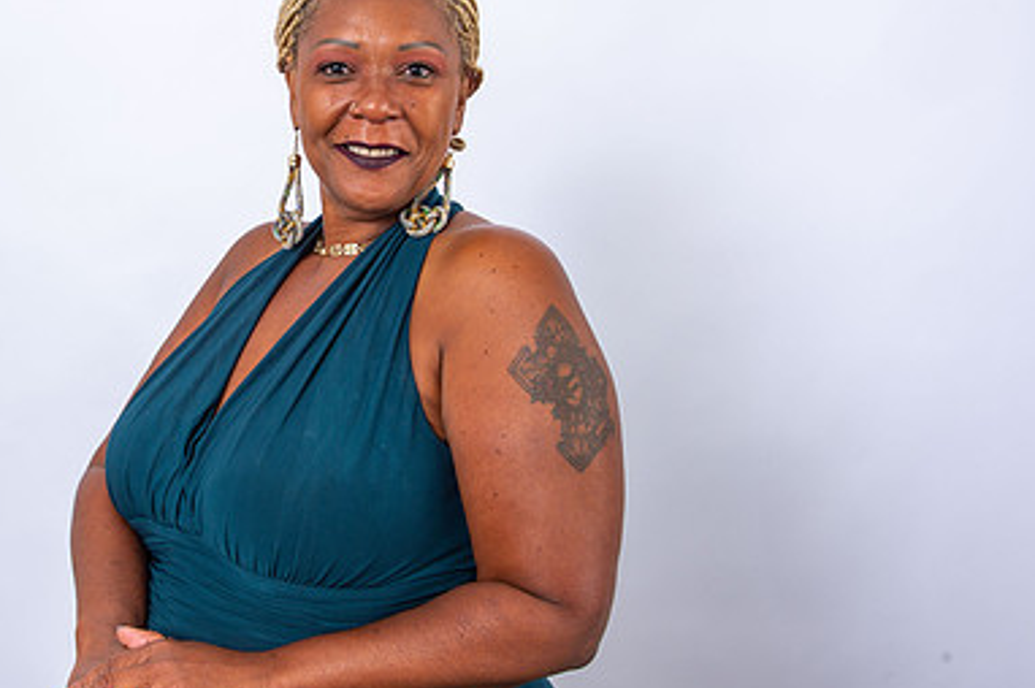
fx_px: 1264
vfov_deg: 30.3
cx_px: 266
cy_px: 255
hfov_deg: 43.2
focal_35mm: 44
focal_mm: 29
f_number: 9
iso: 100
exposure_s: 1/160
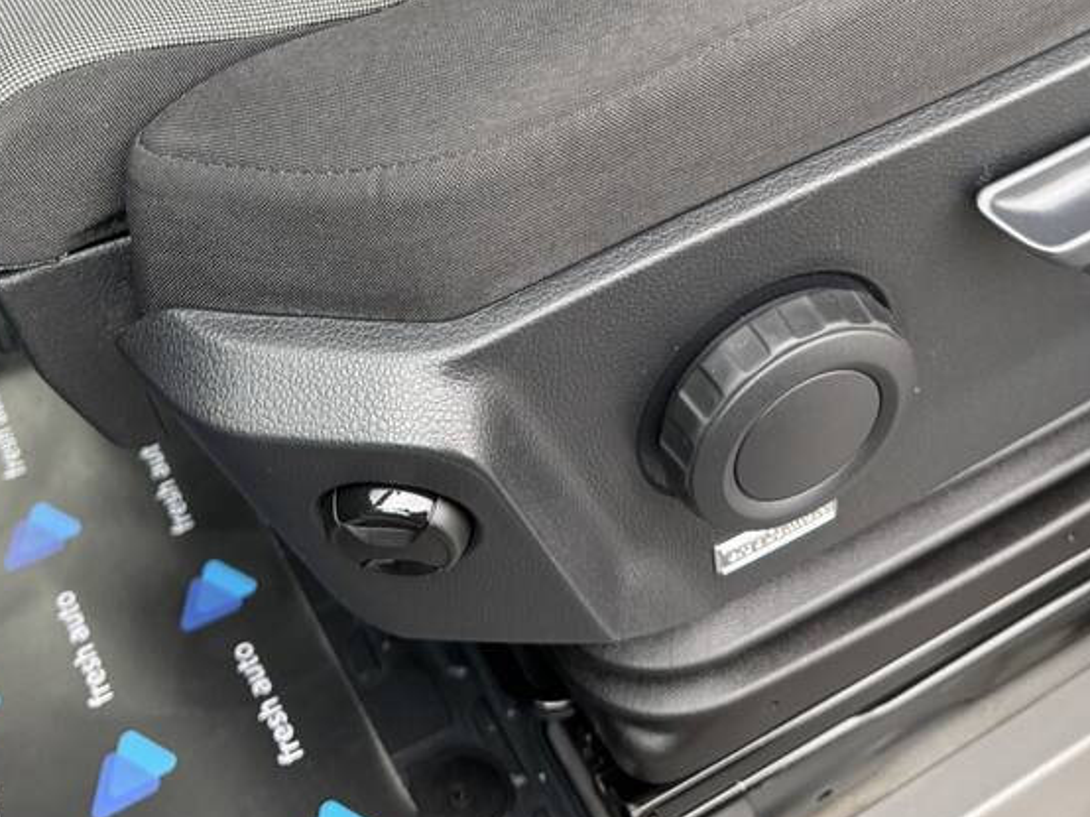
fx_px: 1637
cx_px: 523
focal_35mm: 52
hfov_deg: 36.8
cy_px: -35
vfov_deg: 26.3
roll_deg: +5.4
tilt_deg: -34.4
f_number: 1.78
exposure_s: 1/121
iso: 200
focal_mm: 6.76
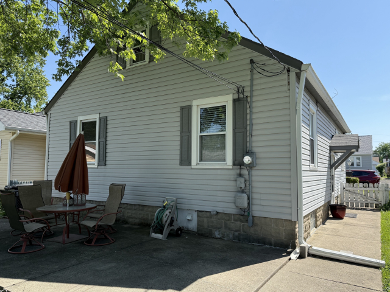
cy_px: 149
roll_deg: -0.4
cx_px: 193
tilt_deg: +4.2
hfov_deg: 69.4
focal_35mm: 25
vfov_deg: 54.9
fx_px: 282
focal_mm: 6.76
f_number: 1.78
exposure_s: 1/2525
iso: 100
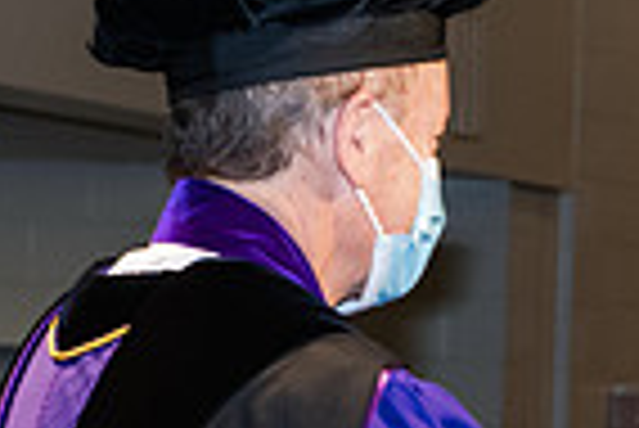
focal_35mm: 253
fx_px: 4495
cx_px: 742
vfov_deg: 5.4
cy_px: 583
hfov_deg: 8.1
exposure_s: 1/200
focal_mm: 62
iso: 1600
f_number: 6.3
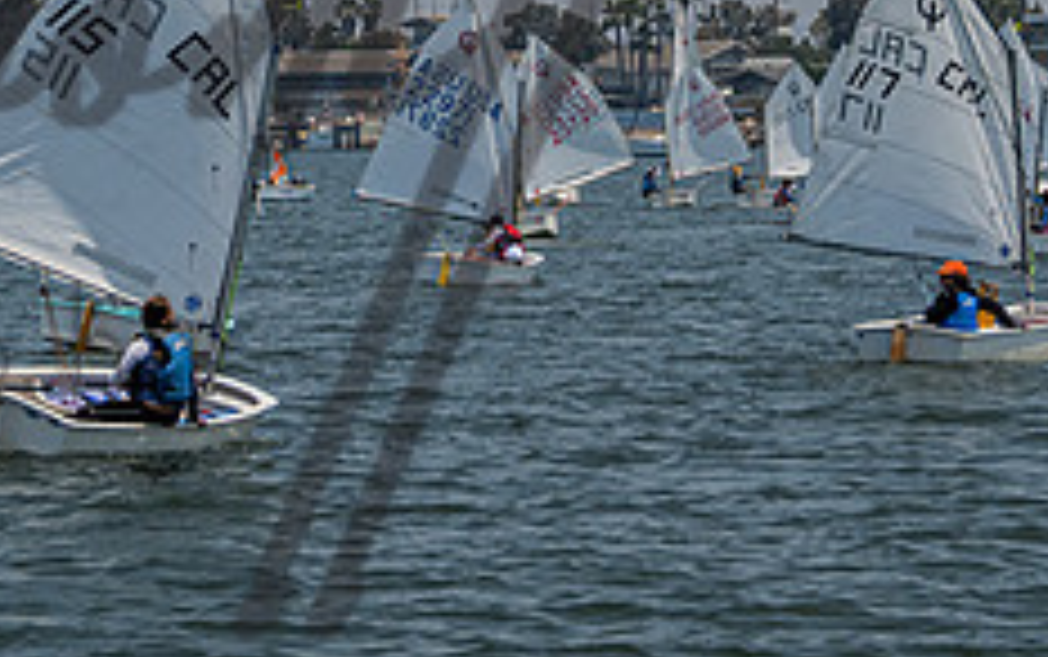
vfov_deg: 5.1
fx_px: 7403
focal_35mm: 259
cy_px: 30
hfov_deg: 8.1
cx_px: 270
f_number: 6
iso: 320
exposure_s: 1/2500
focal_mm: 79
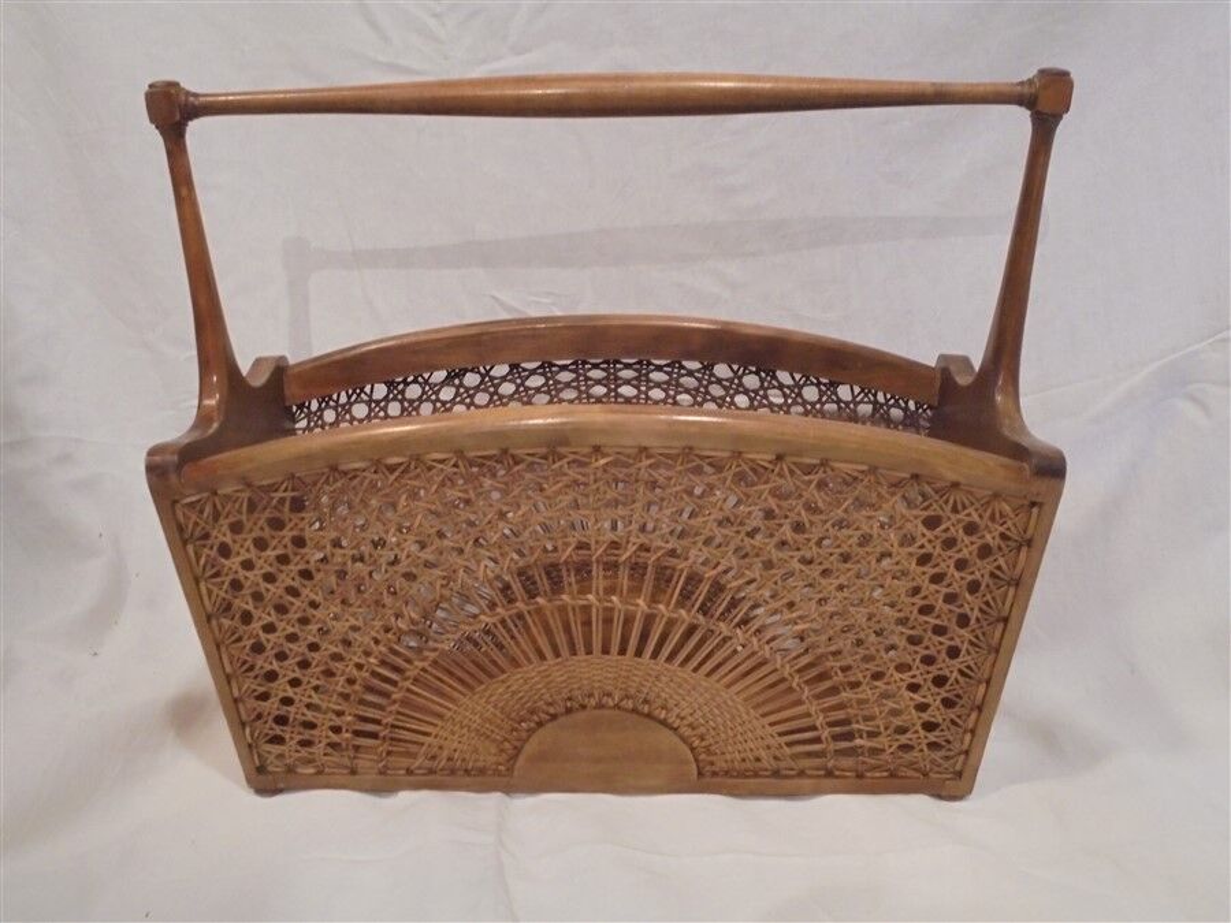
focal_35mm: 34
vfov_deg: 41.8
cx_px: 616
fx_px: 1209
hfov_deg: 54.0
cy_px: 462
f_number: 4
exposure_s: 1/8
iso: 400
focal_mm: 6.1
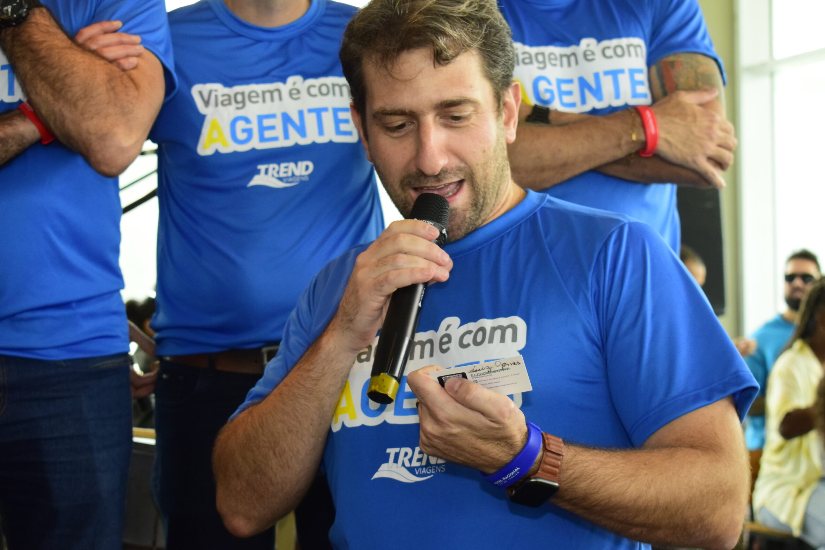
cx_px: 446
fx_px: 1788
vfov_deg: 17.5
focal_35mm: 78
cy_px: 267
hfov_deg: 26.0
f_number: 5.6
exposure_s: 1/160
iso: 1600
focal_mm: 48
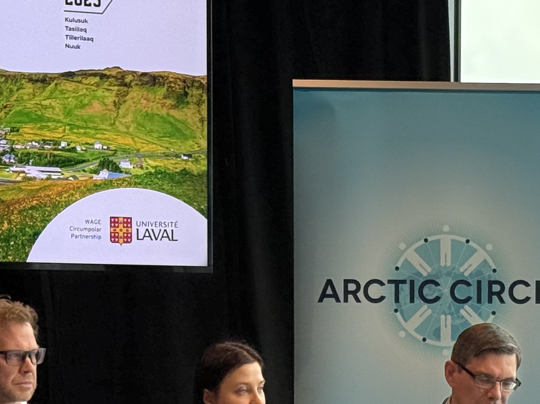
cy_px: 474
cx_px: 339
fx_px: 2277
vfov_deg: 10.0
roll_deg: -0.2
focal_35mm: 146
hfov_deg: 13.5
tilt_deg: -3.7
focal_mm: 6.76
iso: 100
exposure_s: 1/549
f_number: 1.78
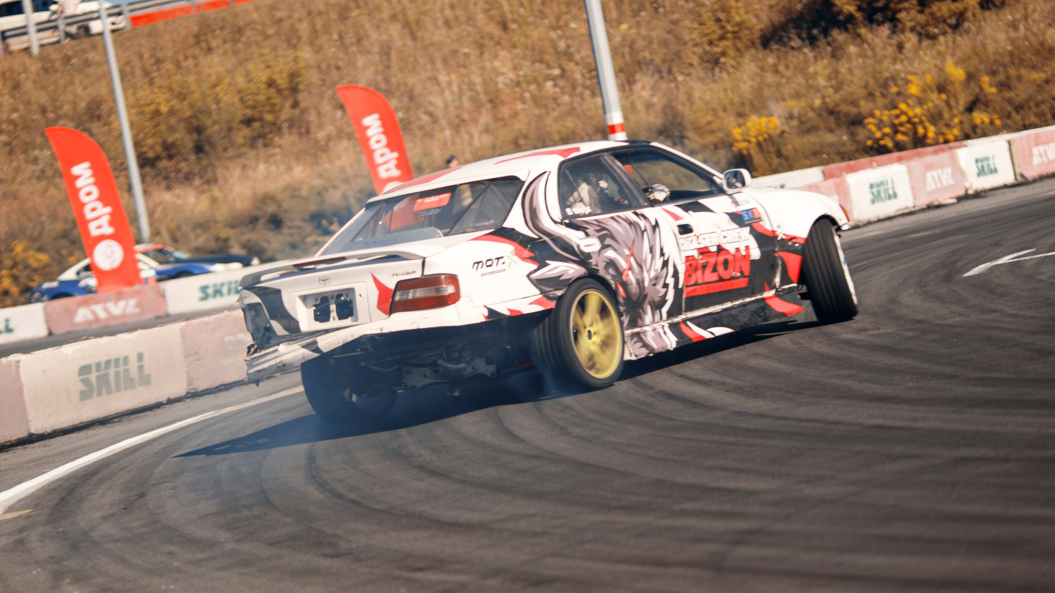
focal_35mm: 135
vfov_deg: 9.0
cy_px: 266
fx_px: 3765
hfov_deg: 16.0
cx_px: 543
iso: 100
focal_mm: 85
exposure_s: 1/125
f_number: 1.8
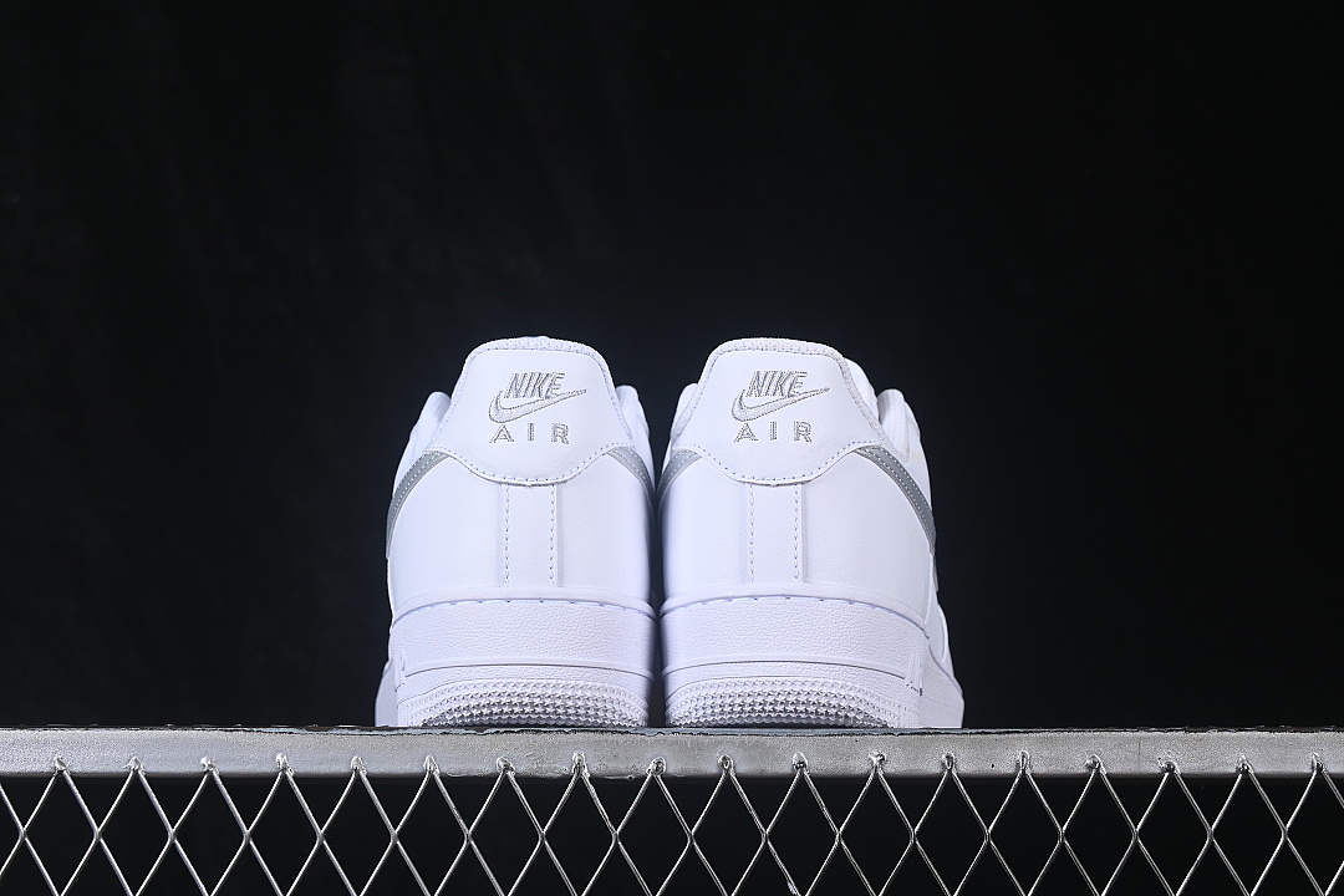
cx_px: 672
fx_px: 2800
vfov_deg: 18.2
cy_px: 448
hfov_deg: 27.0
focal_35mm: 75
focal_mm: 50
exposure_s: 1/80
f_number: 8
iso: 160
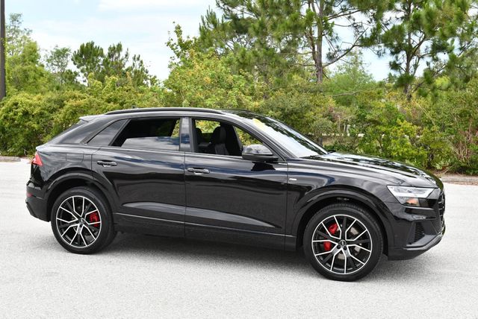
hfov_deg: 41.1
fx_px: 638
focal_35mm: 48
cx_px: 239
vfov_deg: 28.1
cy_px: 160
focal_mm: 24
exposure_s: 1/250
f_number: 7.1
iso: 200
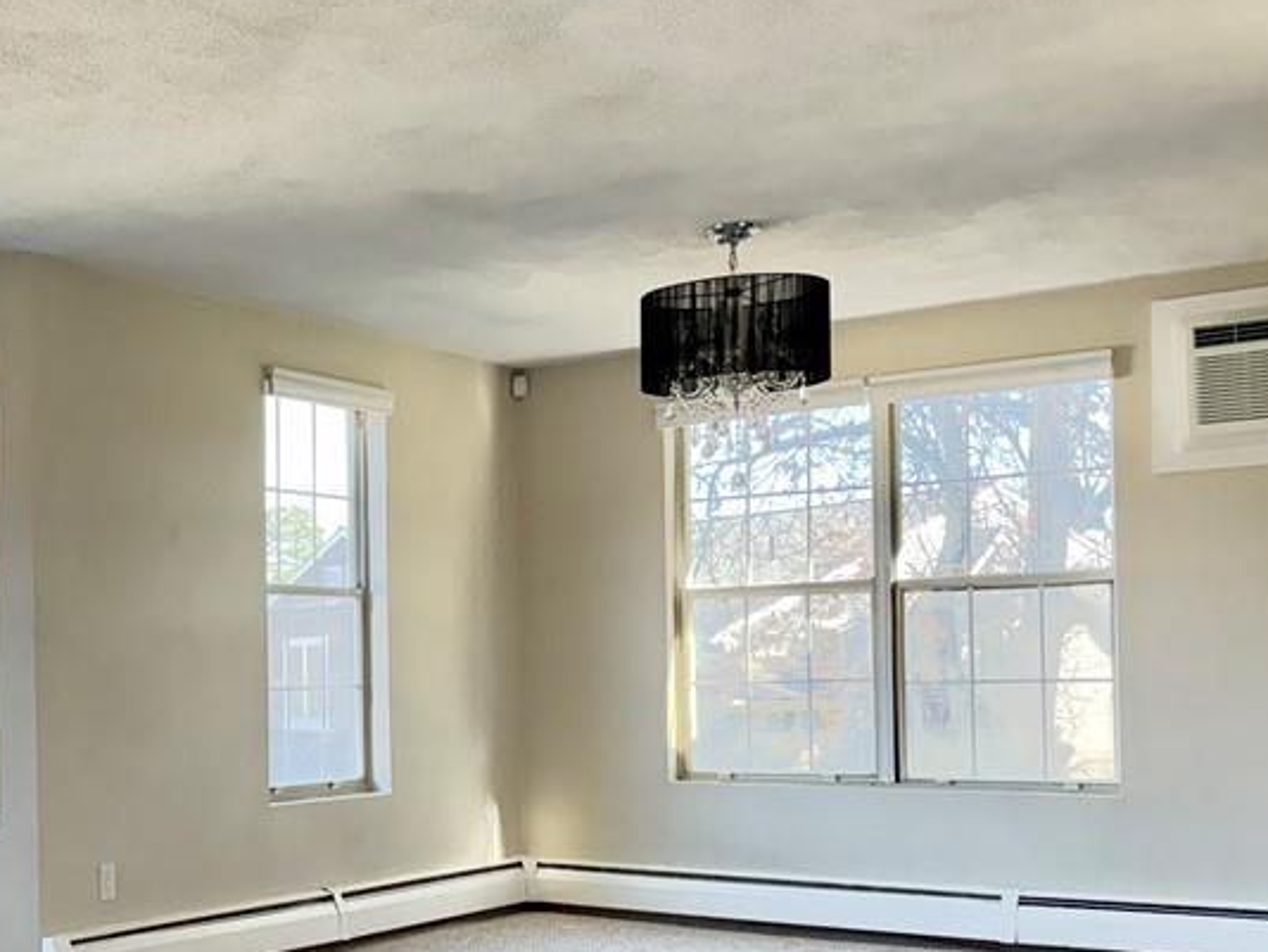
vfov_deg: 31.2
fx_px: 1686
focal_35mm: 46
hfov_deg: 38.0
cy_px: 653
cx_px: 88
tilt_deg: +1.4
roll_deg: +0.1
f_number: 1.78
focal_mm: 6.76
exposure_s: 1/261
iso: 64
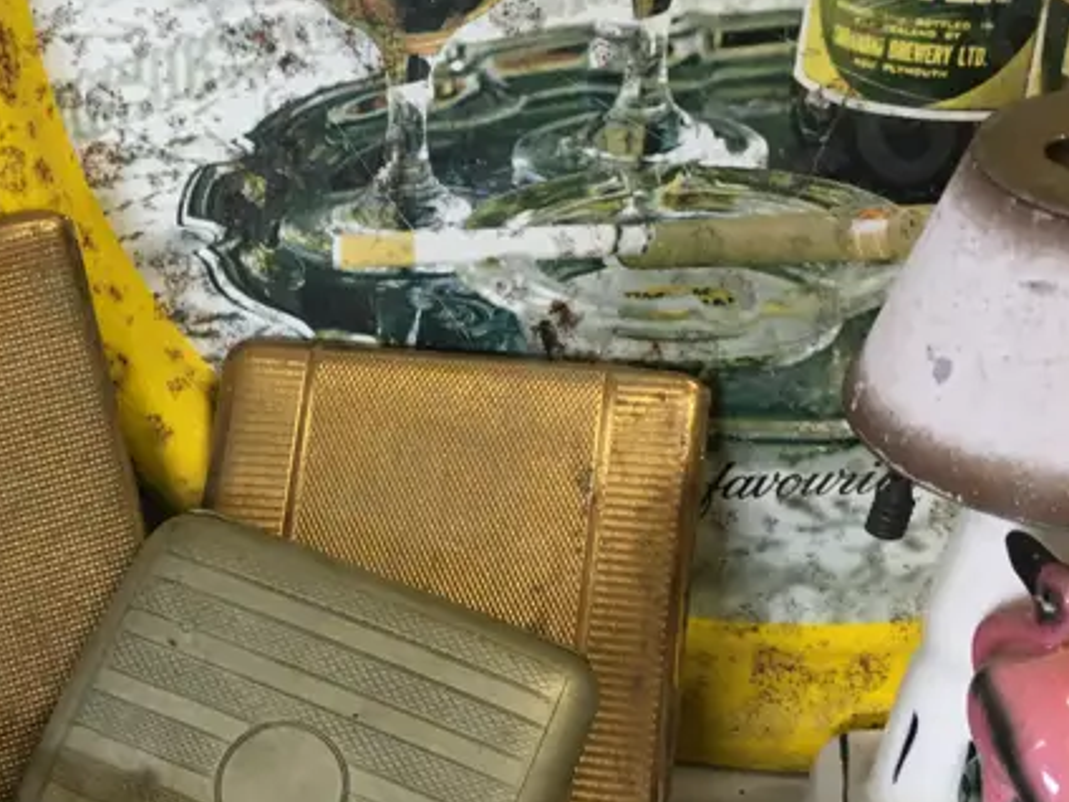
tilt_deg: -37.5
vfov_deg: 20.6
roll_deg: +0.9
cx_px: 103
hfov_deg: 26.8
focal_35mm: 70
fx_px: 2162
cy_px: 734
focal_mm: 4.15
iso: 32
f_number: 2.2
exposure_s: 1/33
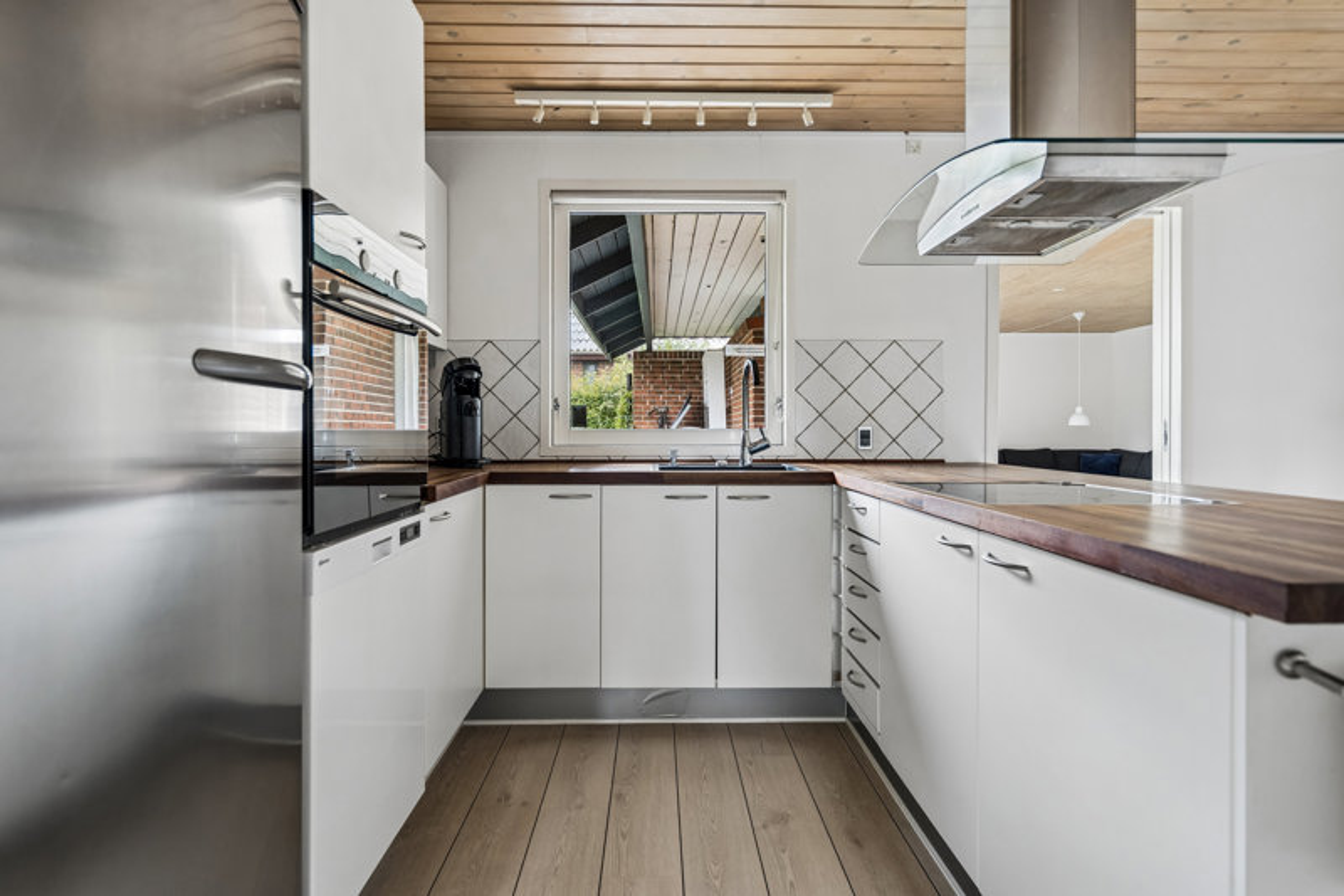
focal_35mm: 18
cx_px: 672
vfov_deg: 67.4
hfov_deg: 90.0
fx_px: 672
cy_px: 448
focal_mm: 18
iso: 400
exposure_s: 1/2
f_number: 4
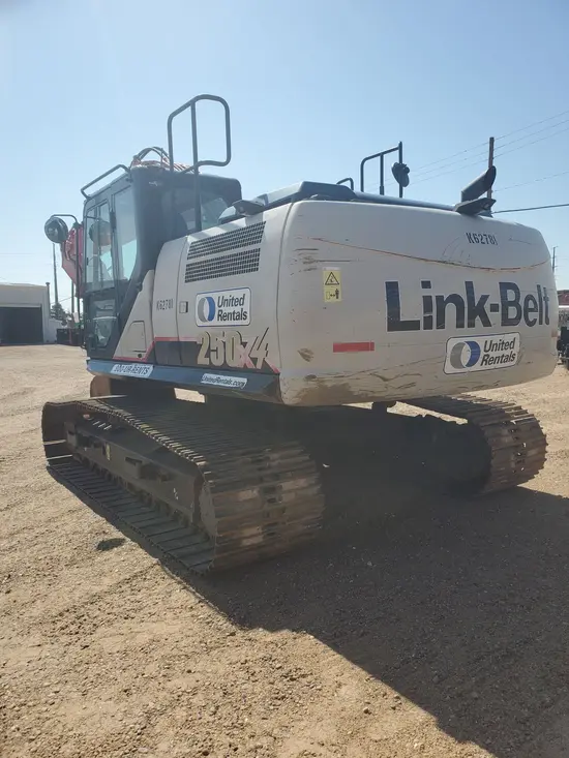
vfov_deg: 67.3
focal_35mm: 26
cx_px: 284
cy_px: 379
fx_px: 570
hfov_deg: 53.1
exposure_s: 1/1588
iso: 50
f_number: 2.4
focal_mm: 4.3
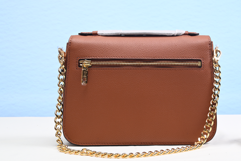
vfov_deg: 20.8
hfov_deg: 30.7
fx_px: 435
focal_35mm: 65
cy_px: 39
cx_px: 159
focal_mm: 42
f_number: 16
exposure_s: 1/2
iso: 100
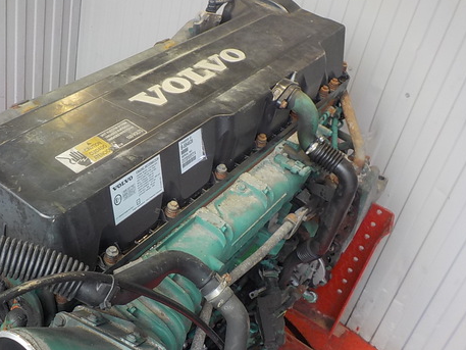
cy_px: 164
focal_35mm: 42
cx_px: 152
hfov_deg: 44.1
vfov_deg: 34.4
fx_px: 566
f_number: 3.3
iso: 125
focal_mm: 4.1
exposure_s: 1/30
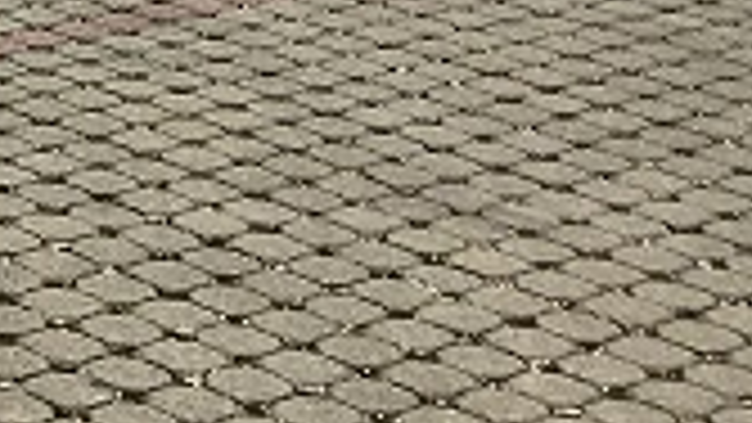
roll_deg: -0.2
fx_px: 3051
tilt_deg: -1.6
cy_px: -709
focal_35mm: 153
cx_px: -772
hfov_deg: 12.3
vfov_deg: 7.3
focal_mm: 4.15
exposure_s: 1/1479
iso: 25
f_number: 2.2
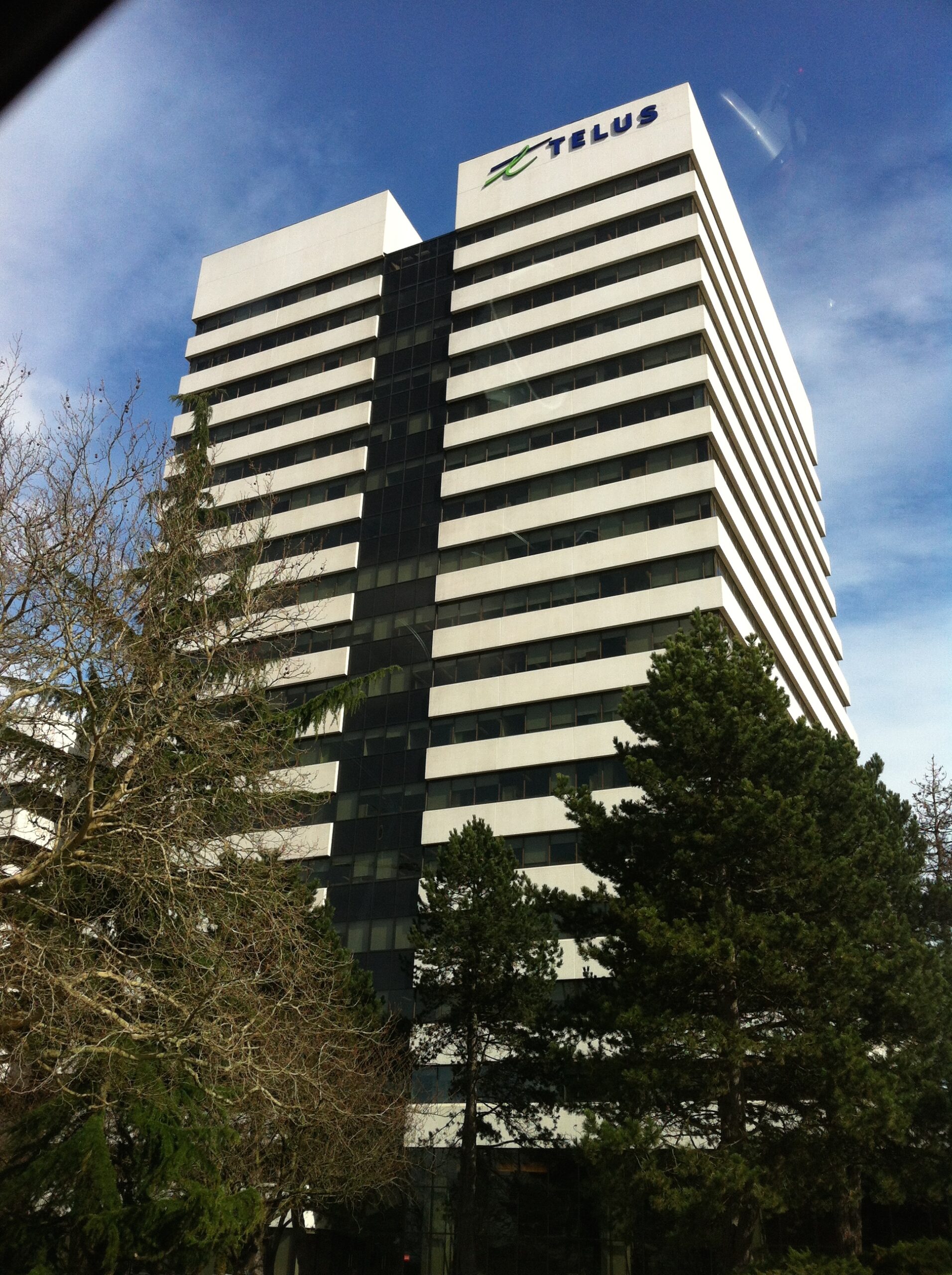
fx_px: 1287
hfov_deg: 40.6
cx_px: 476
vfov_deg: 52.7
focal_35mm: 35
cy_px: 638
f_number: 2.8
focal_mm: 3.85
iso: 80
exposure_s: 1/1257
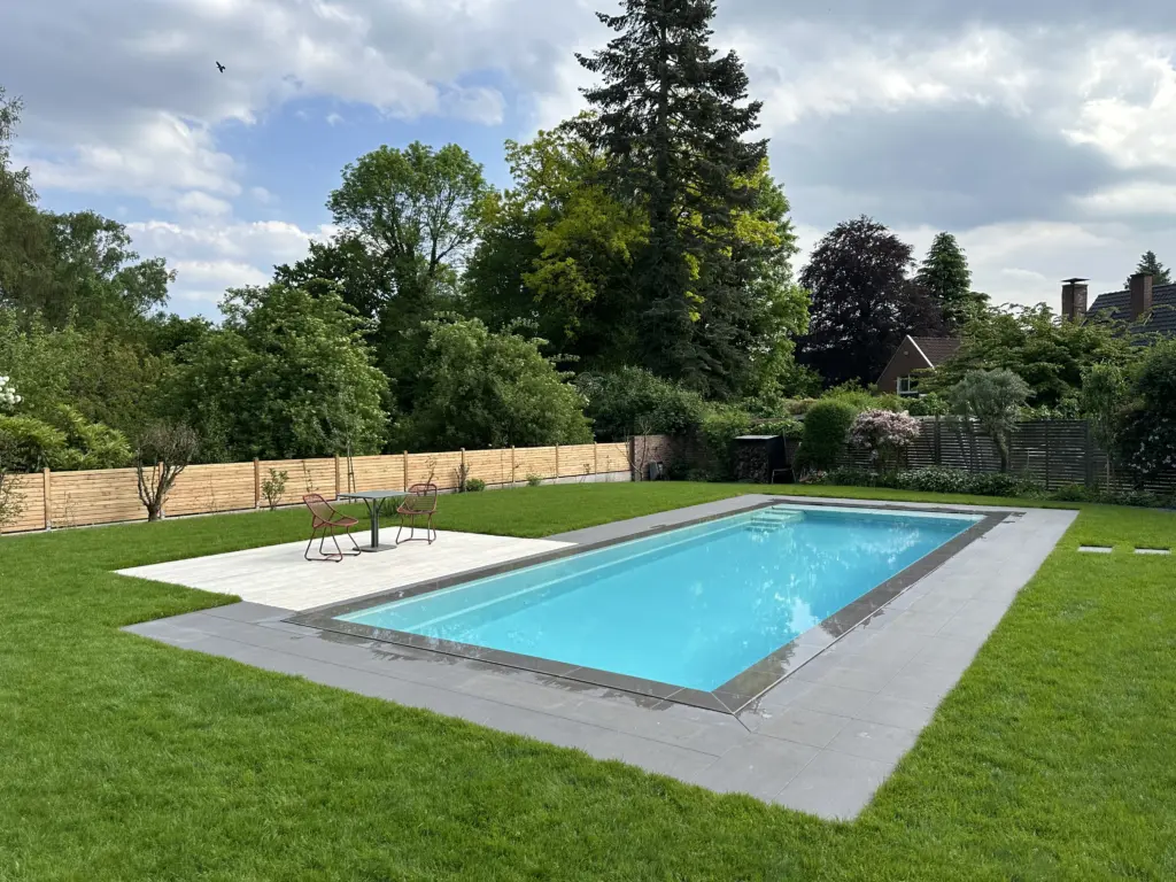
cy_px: 441
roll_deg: +0.9
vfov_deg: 56.8
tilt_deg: -1.1
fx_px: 815
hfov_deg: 71.6
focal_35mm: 24
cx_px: 588
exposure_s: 1/2732
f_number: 1.78
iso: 80
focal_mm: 6.86
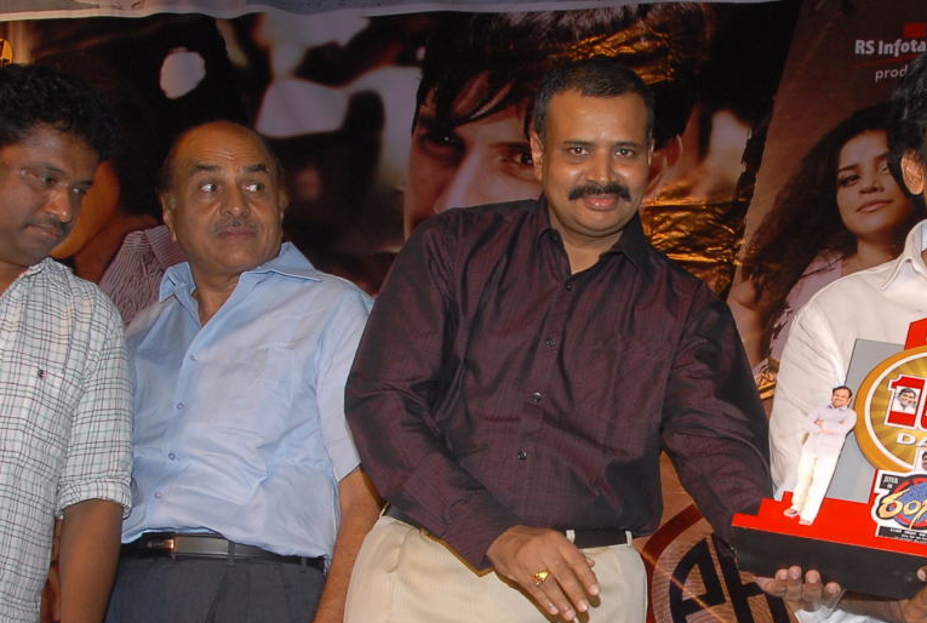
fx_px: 1781
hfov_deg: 28.7
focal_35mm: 69
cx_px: 711
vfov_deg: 19.7
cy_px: 448
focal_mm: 22
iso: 320
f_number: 6.3
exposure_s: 1/125
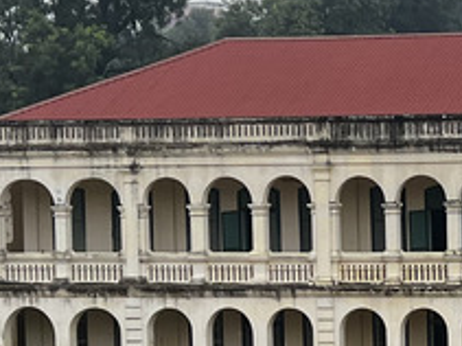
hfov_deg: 13.0
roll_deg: +0.9
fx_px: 1974
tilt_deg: -2.9
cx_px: 543
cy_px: 237
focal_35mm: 148
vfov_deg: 10.0
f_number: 1.5
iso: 50
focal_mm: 5.7
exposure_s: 1/1183
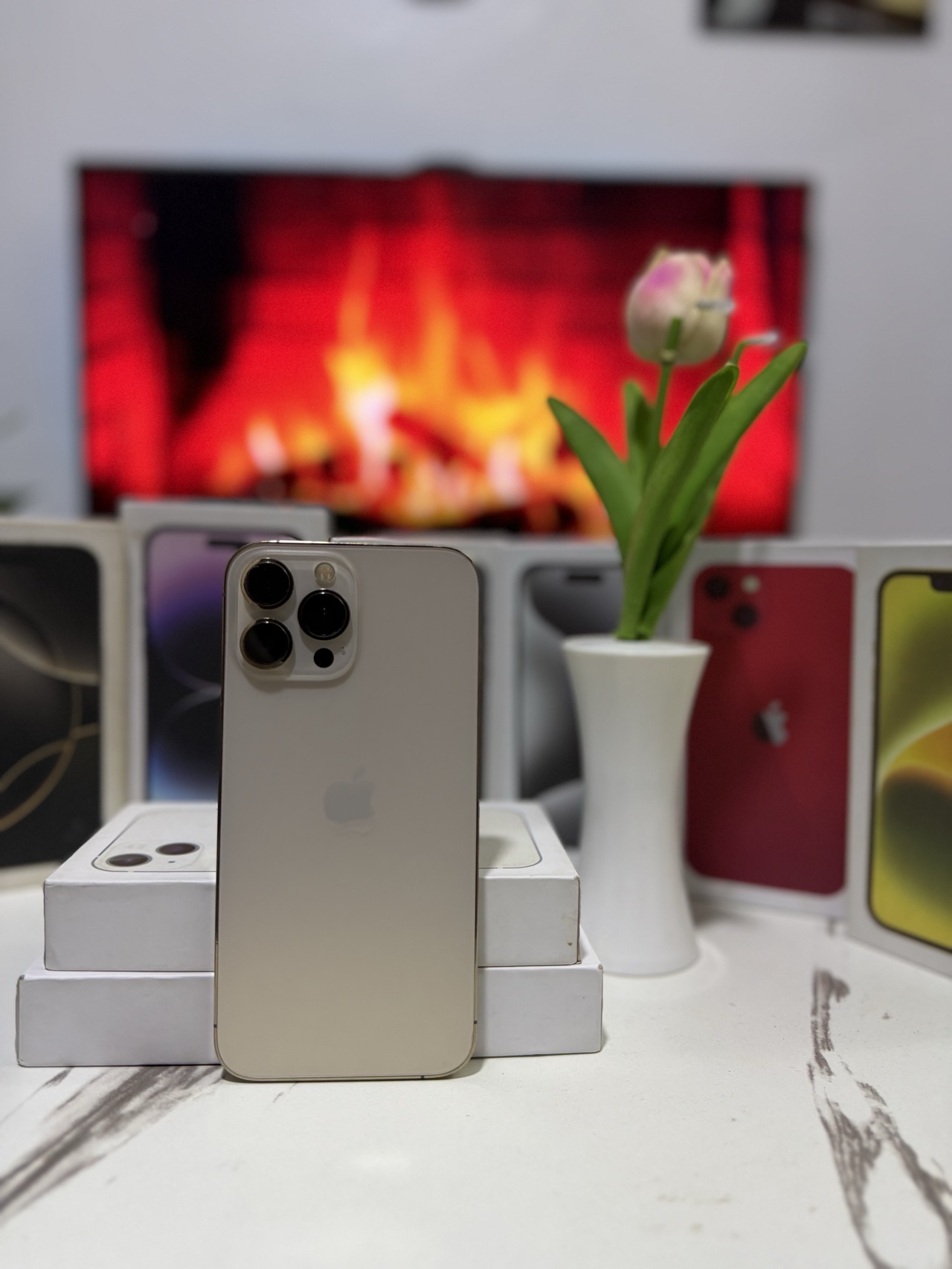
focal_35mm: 24
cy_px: 634
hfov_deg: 56.8
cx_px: 476
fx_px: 880
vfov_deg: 71.6
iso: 200
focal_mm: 6.76
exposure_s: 1/120
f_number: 1.78
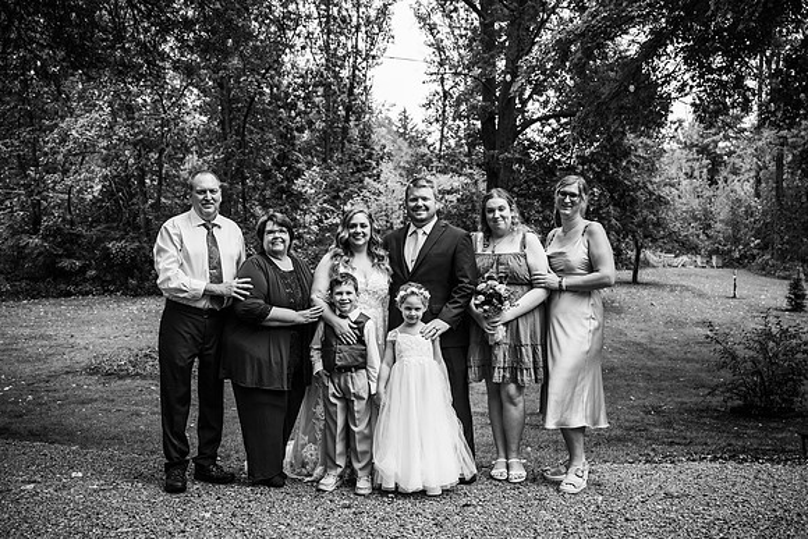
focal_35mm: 32
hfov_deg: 58.7
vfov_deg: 41.1
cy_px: 270
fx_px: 718
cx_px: 404
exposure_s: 1/400
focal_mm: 32
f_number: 4
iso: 200
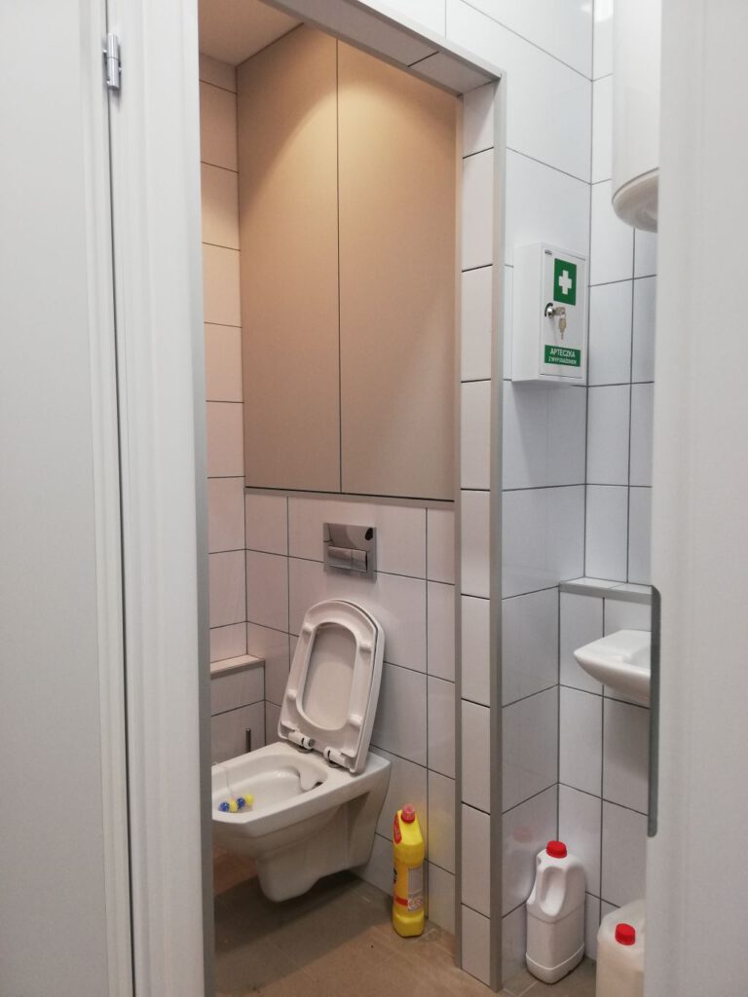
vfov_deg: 67.3
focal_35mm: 26
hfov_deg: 53.1
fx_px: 749
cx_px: 374
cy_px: 498
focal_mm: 3.81
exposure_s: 1/33.3
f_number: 2.2
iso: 125
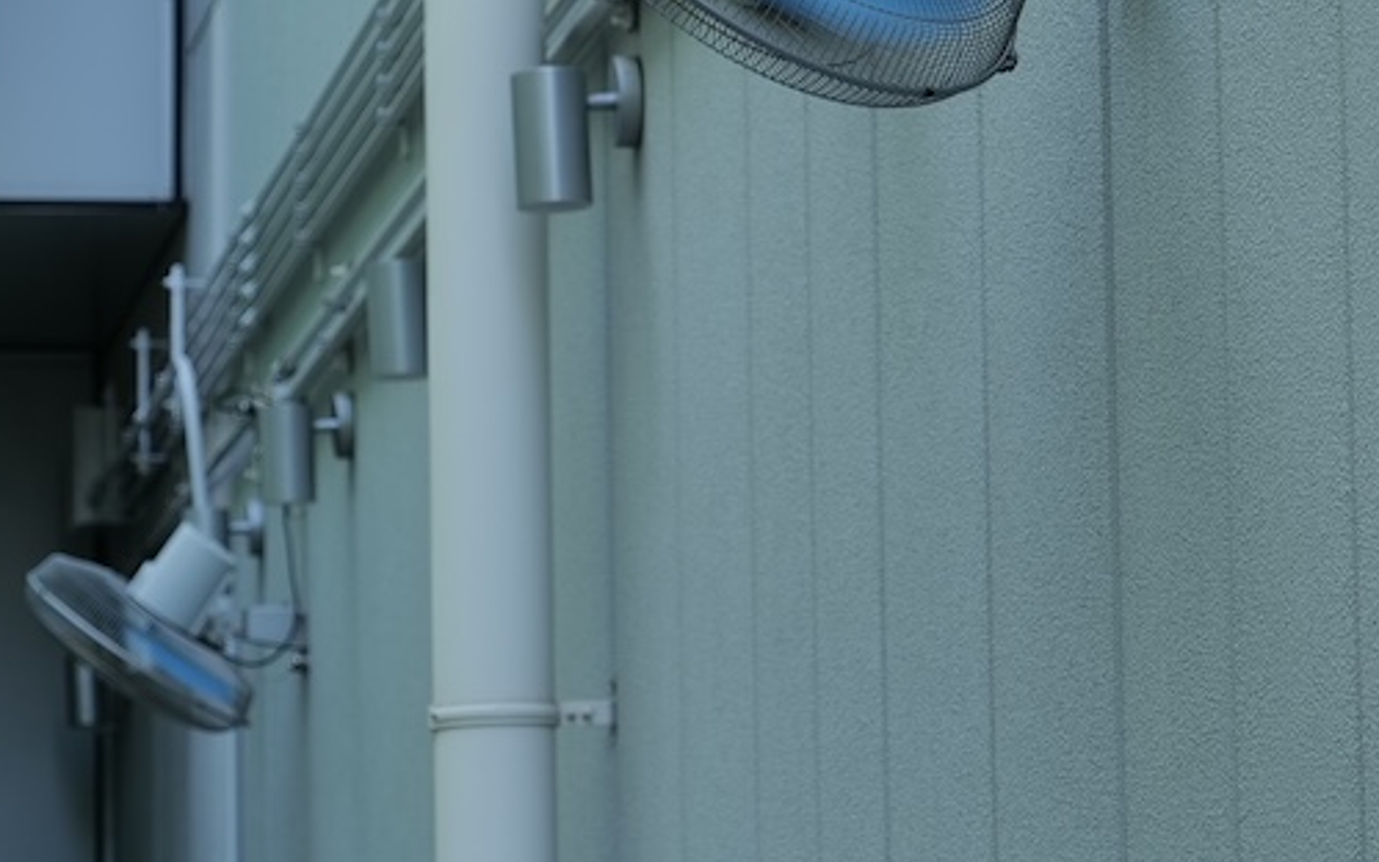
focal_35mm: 190
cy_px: 362
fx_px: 7141
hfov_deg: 10.9
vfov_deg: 6.9
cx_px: 3
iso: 100
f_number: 4
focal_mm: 62
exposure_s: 1/40
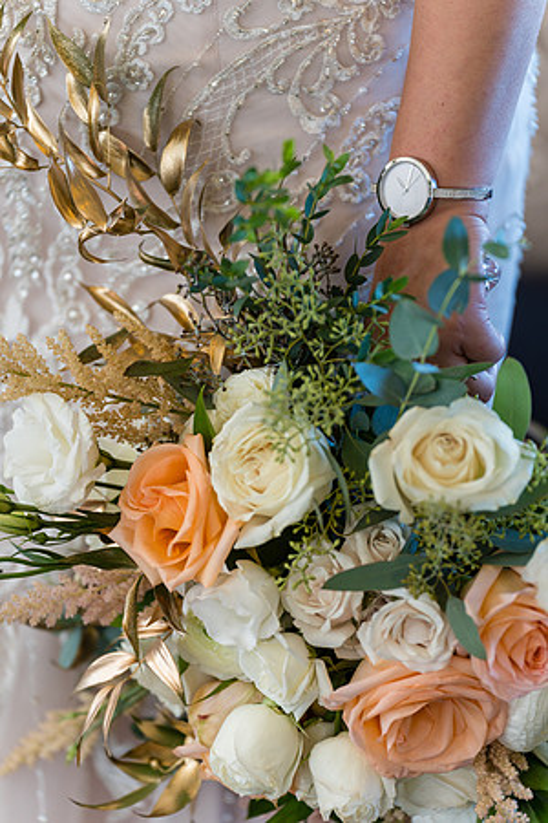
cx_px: 274
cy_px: 412
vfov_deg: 14.7
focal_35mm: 140
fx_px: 3196
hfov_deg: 9.8
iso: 400
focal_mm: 140
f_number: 2.8
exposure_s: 1/160
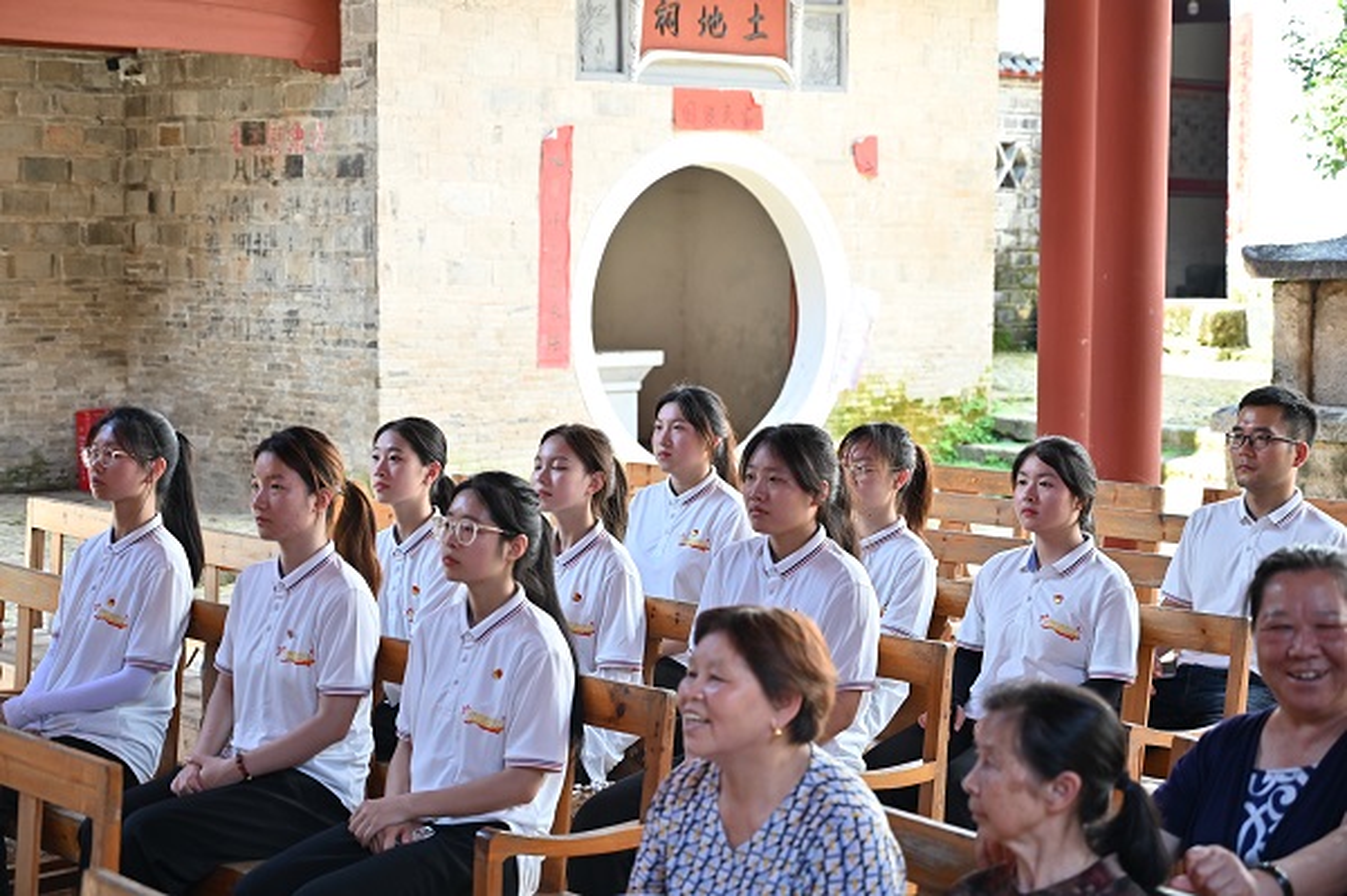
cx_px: 674
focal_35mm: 63
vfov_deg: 21.5
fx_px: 2355
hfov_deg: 31.9
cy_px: 448
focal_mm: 63
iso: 450
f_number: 4
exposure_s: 1/125
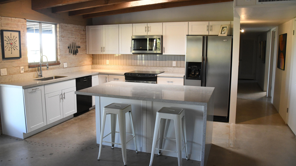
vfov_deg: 40.2
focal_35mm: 29
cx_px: 147
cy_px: 76
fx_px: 228
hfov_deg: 66.1
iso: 2000
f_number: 5
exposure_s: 1/160
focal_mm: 18
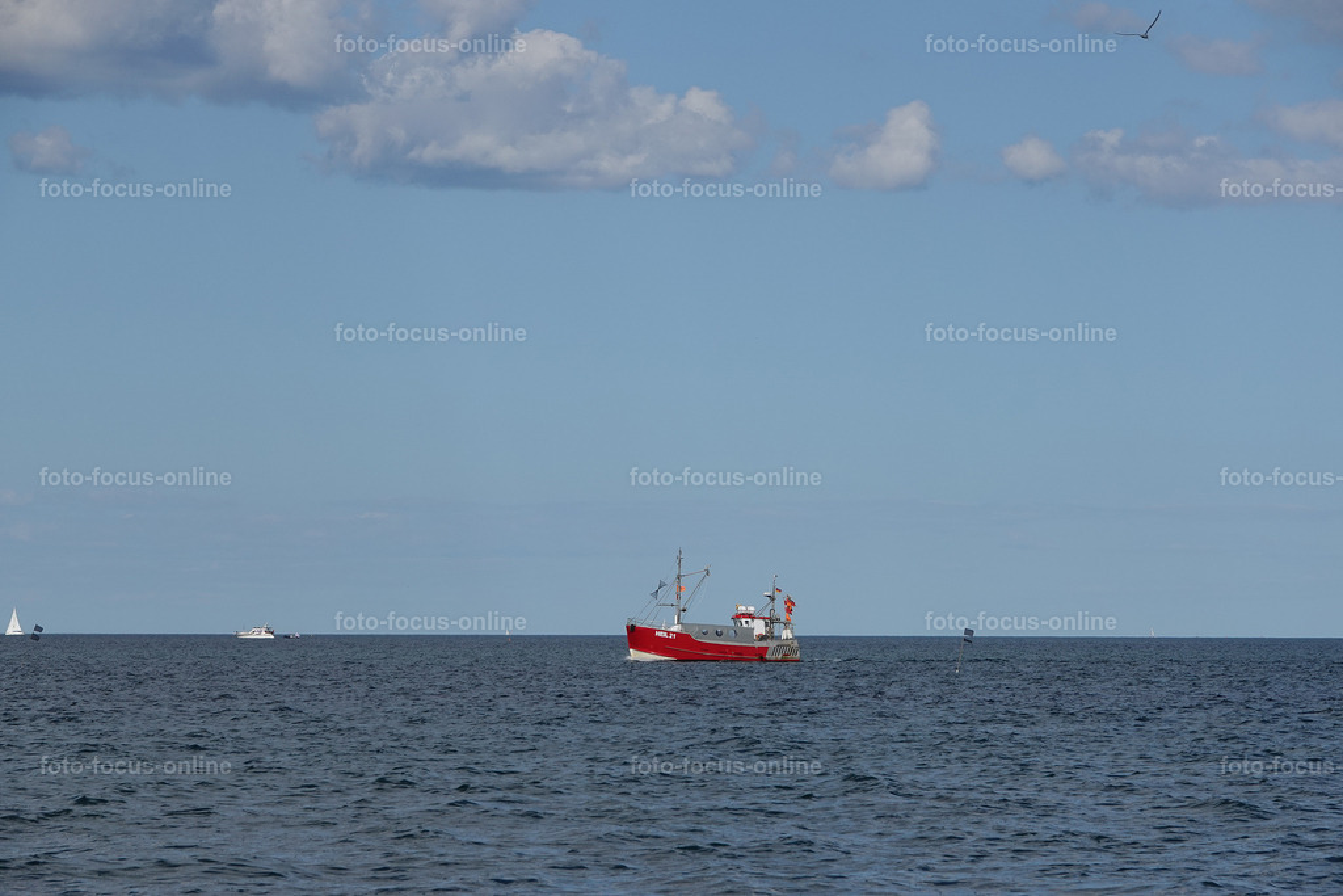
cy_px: 448
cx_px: 672
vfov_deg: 8.4
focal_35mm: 164
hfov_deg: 12.5
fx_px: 6119
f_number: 5.6
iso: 100
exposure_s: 1/1000
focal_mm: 60.29
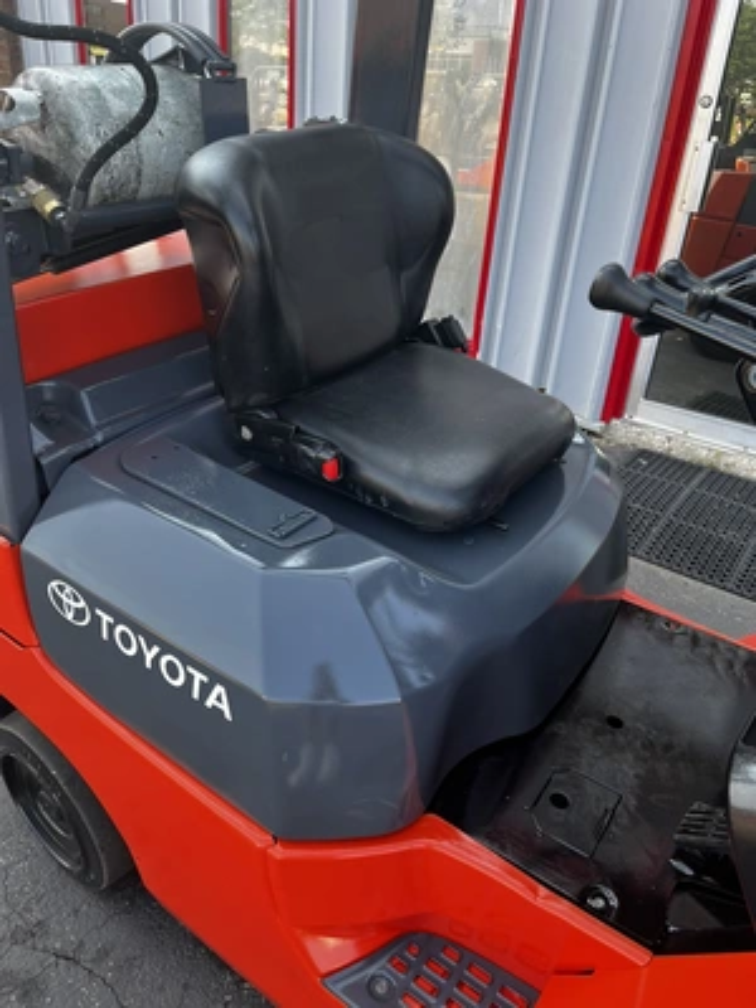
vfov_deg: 67.3
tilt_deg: -27.3
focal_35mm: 26
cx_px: 378
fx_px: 757
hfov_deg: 53.1
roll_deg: -4.7
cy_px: 504
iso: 40
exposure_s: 1/214
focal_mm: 5.1
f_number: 1.6
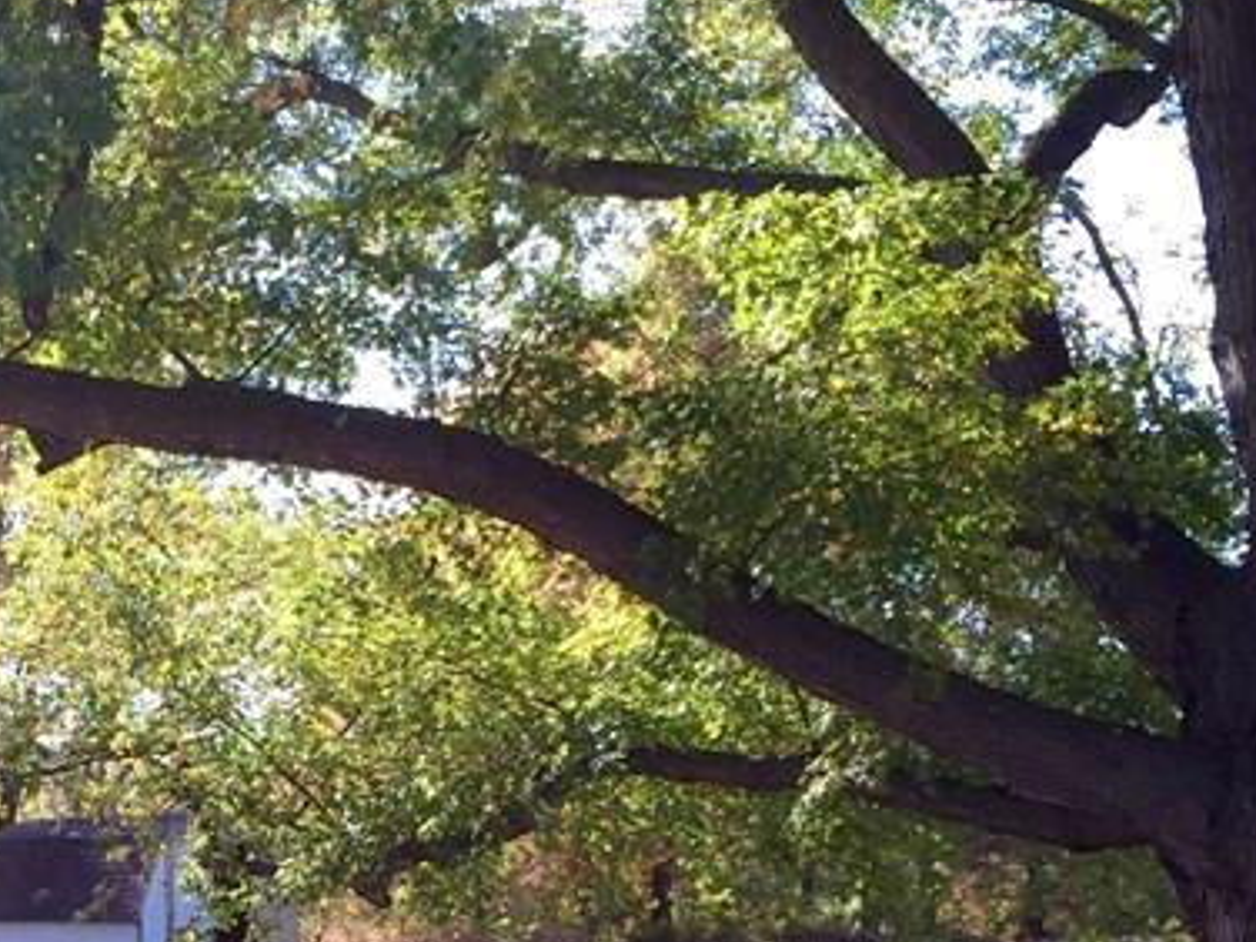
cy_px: 915
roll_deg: -0.1
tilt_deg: -0.6
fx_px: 2866
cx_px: 134
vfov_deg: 18.2
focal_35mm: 79
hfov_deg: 24.1
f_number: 2.2
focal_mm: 4.15
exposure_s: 1/350
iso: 32
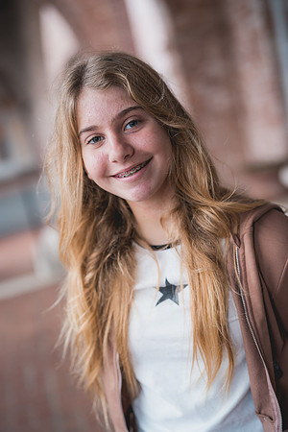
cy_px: 216
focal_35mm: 50
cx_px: 144
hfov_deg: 27.0
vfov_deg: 39.6
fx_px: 600
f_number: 1.8
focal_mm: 50
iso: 800
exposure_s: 1/320
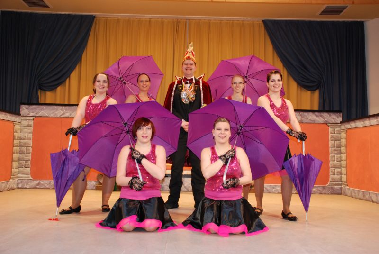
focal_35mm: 36
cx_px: 190
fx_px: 380
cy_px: 127
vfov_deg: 37.0
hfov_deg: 53.1
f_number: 5
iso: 800
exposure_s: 1/60
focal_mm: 24
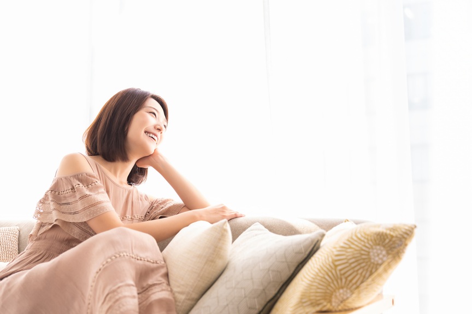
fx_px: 629
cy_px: 157
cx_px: 236
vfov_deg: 28.0
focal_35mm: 48
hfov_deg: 41.1
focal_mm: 48
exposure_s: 1/100
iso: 400
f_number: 2.8
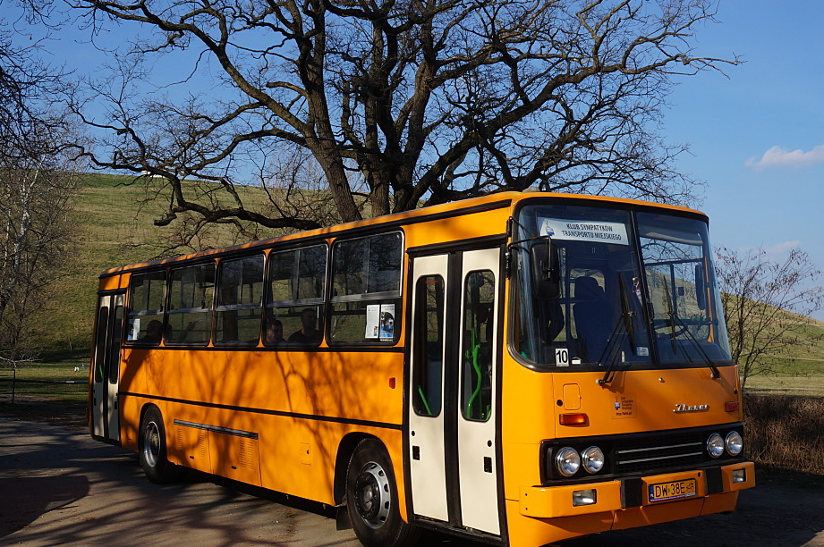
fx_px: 983
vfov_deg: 31.1
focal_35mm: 43
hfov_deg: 45.5
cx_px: 432
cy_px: 235
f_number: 16
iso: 200
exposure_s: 1/200
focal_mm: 22
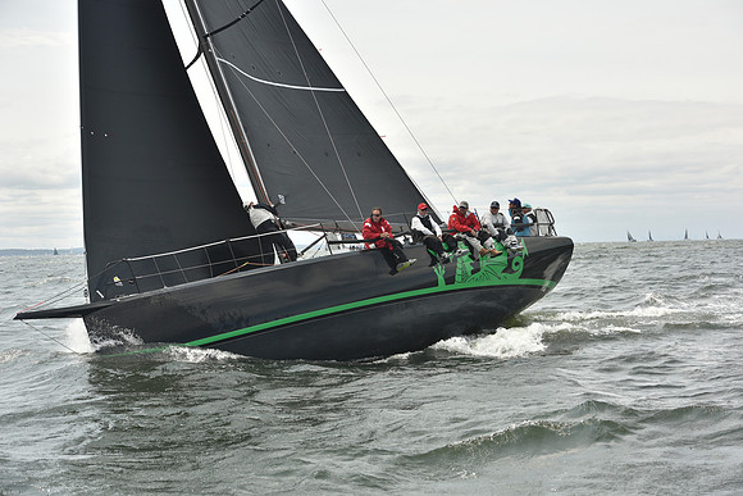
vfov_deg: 19.5
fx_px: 1445
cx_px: 372
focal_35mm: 70
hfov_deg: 28.8
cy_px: 248
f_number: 7.1
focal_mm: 70
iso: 250
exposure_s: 1/800
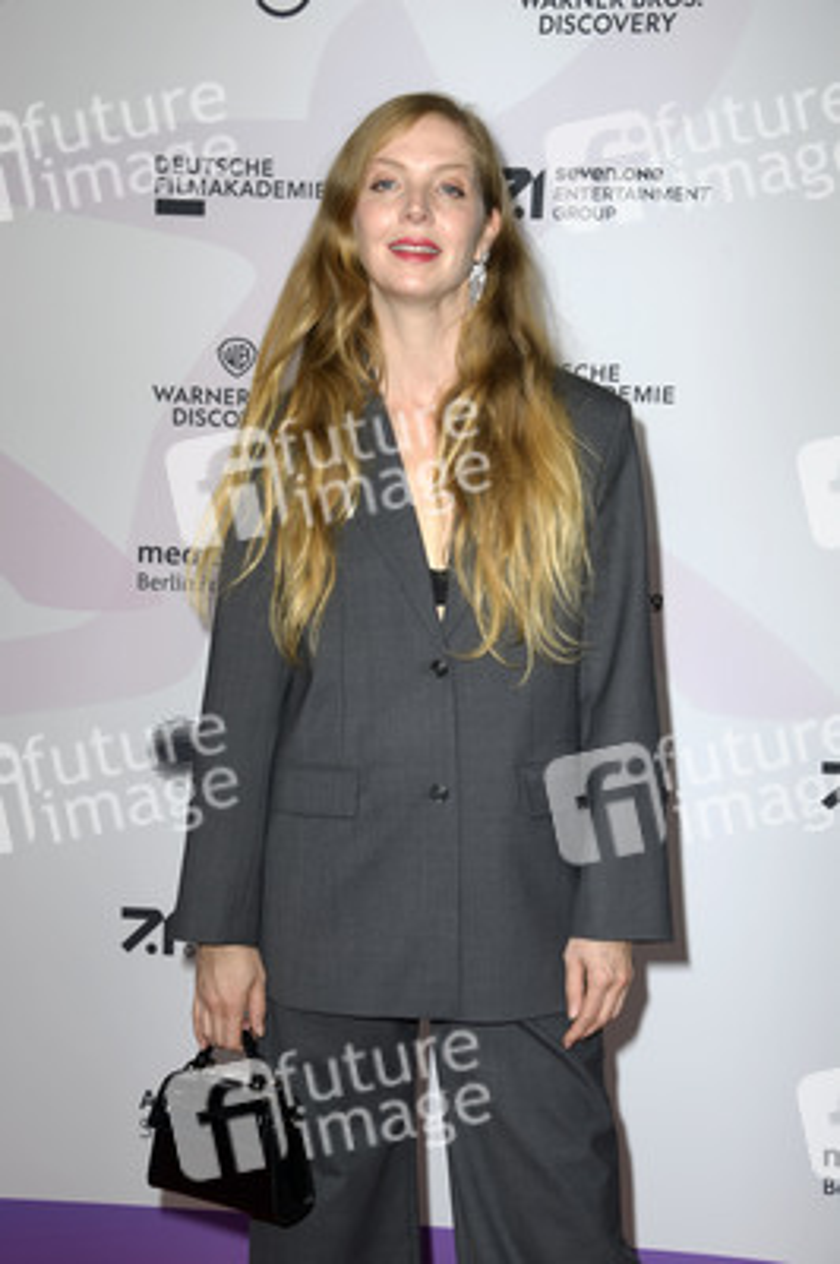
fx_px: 2279
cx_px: 420
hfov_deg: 20.9
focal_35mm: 65
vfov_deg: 31.0
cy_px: 632
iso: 400
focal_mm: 65
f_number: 6.3
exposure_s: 1/250
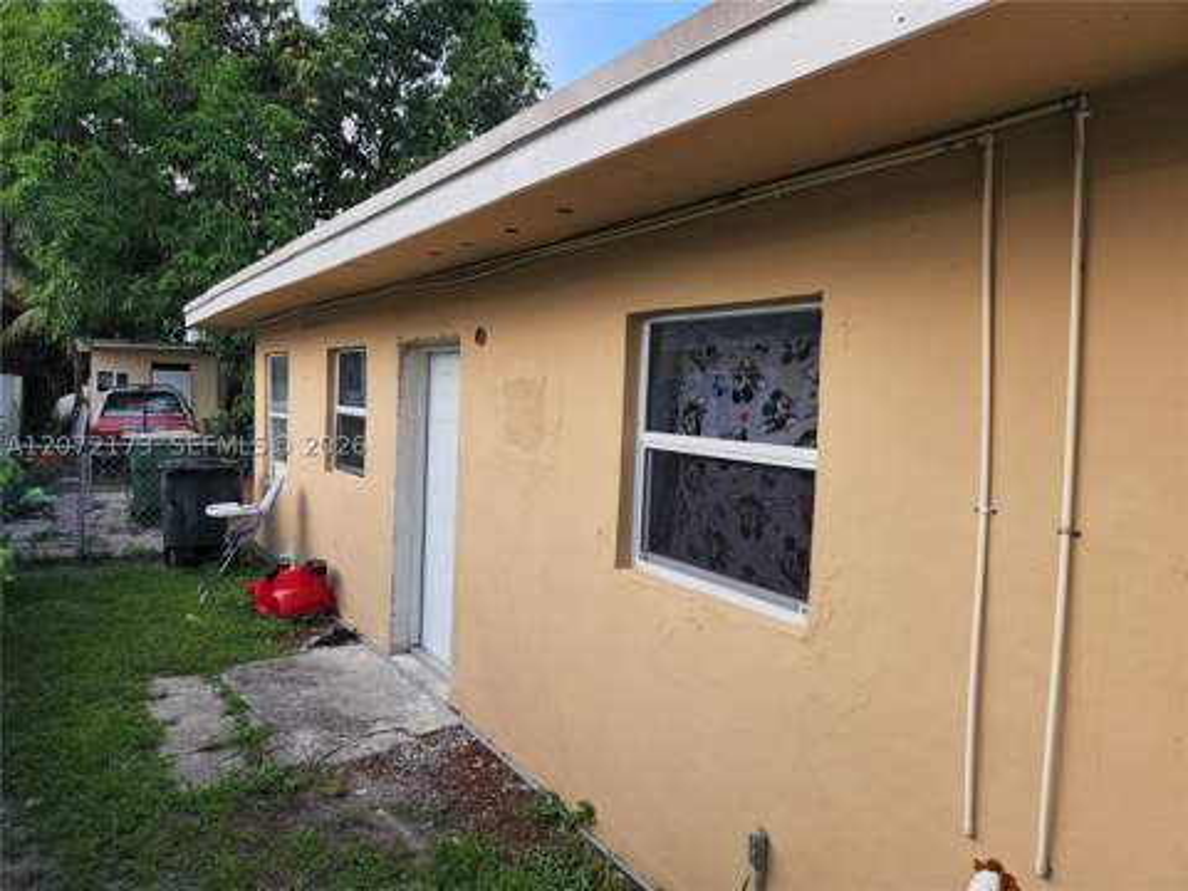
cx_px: 594
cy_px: 446
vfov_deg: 58.9
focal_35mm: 23
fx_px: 789
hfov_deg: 73.9
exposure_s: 1/180
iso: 40
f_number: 1.8
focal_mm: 5.4
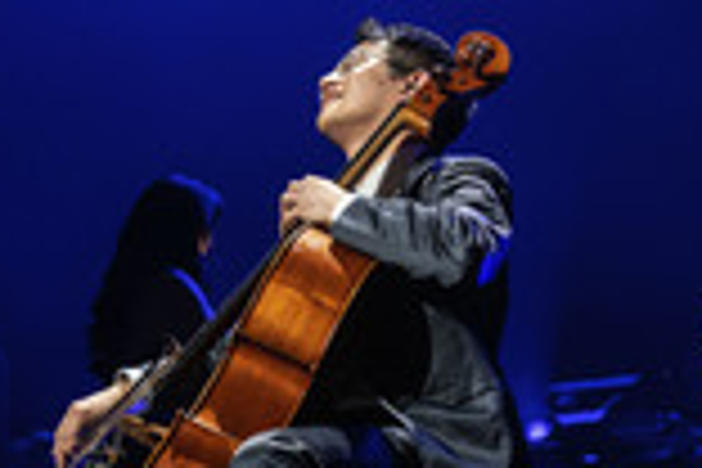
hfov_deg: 14.4
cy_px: 315
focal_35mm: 139
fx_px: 2710
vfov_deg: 9.9
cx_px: 772
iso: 2500
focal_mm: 48
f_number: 4.5
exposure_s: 1/250
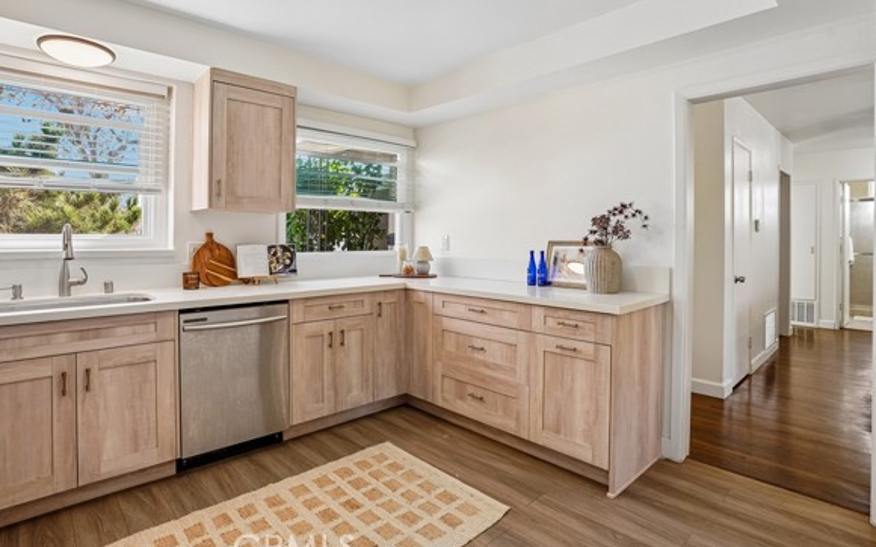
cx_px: 403
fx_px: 430
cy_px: 247
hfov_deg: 90.9
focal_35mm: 18
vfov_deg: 64.8
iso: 400
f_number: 8
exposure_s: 1/25
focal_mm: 16
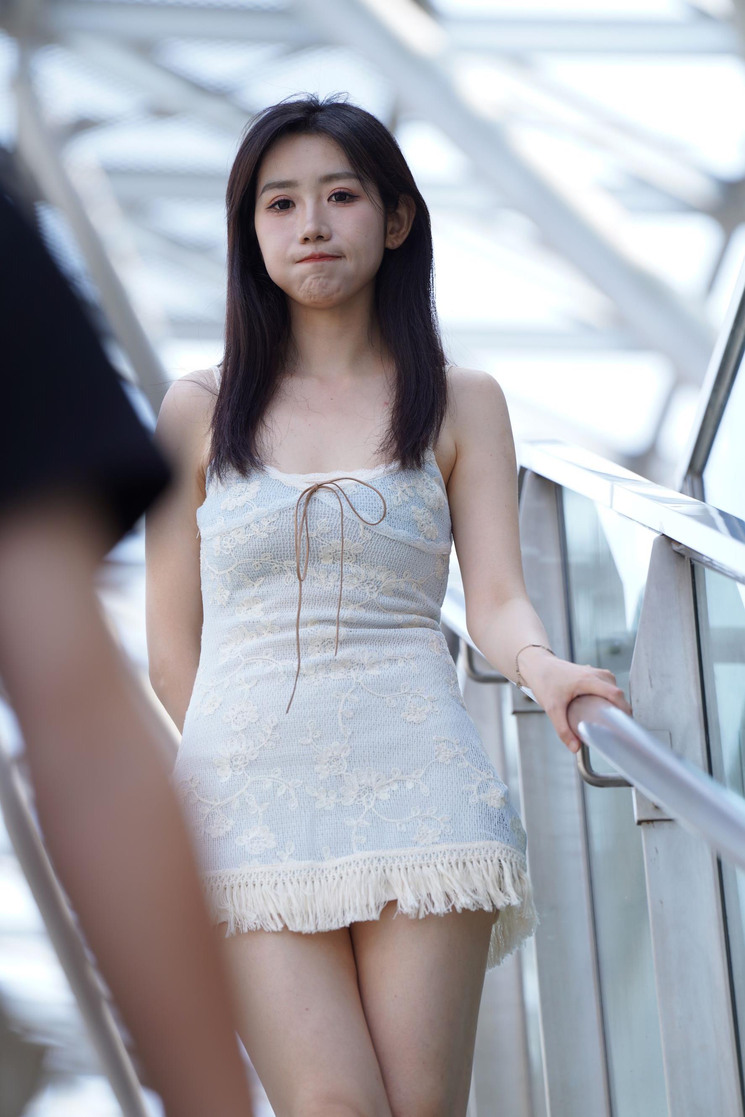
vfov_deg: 10.3
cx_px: 372
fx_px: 6208
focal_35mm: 200
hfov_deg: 6.9
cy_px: 558
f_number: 4
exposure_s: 1/400
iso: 200
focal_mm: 200
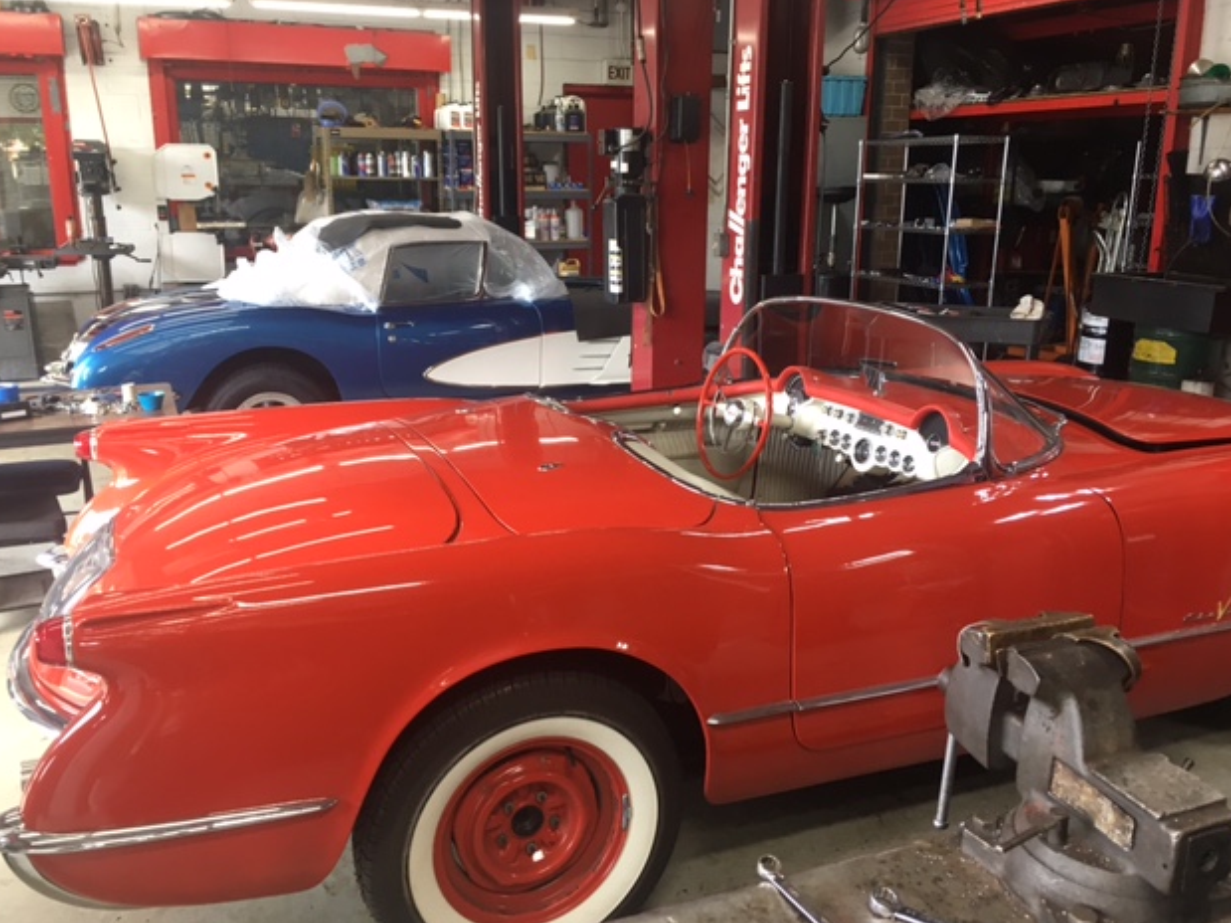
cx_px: 611
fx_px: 1067
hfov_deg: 60.0
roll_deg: -0.6
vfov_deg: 46.8
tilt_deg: -15.1
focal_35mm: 30
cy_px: 458
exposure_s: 1/30
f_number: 2.2
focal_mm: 4.15
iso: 40
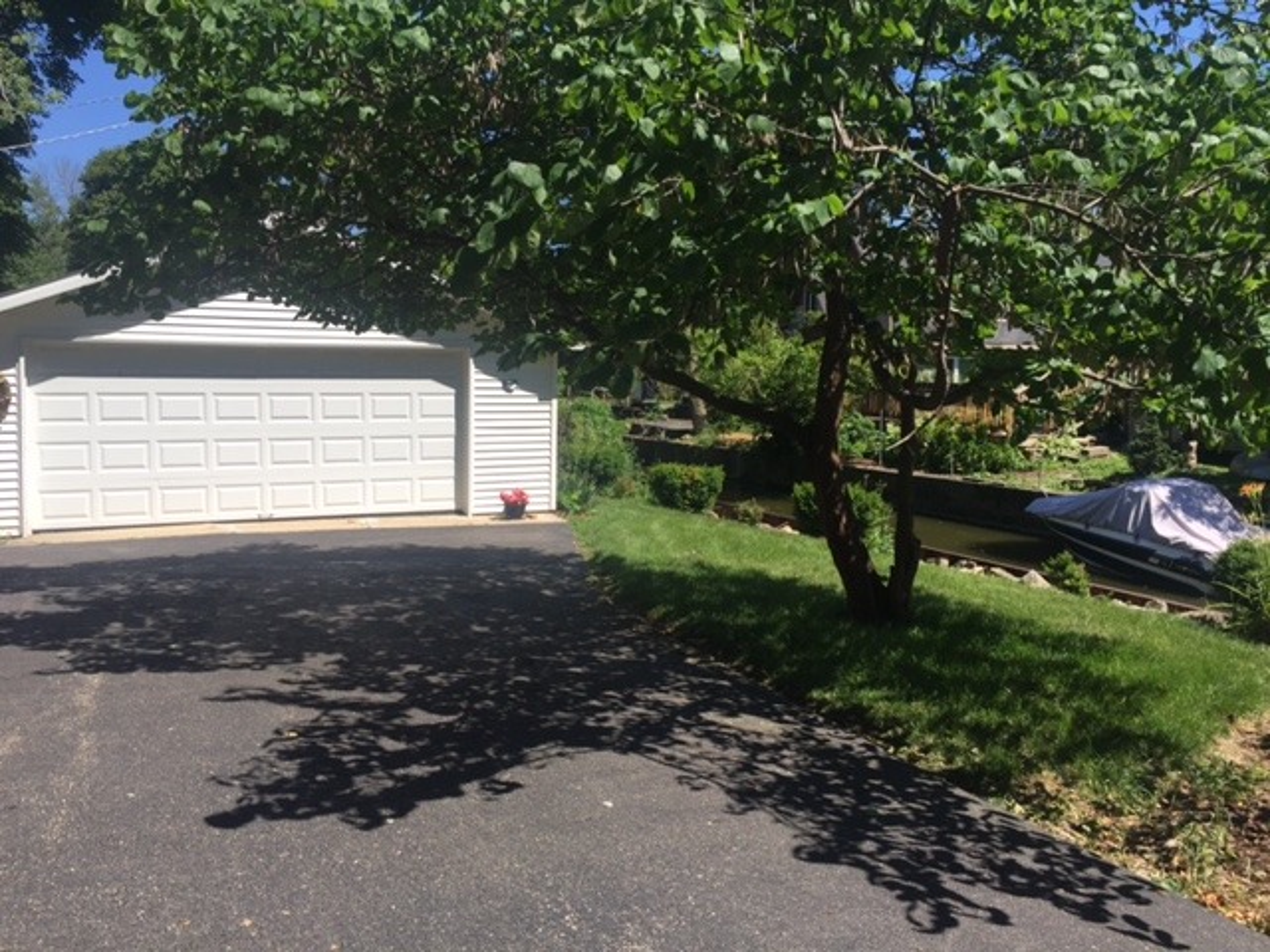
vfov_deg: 48.2
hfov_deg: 61.7
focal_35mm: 29
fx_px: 1064
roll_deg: -0.7
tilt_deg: -5.8
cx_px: 635
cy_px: 476
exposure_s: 1/1364
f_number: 2.2
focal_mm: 4.15
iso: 32
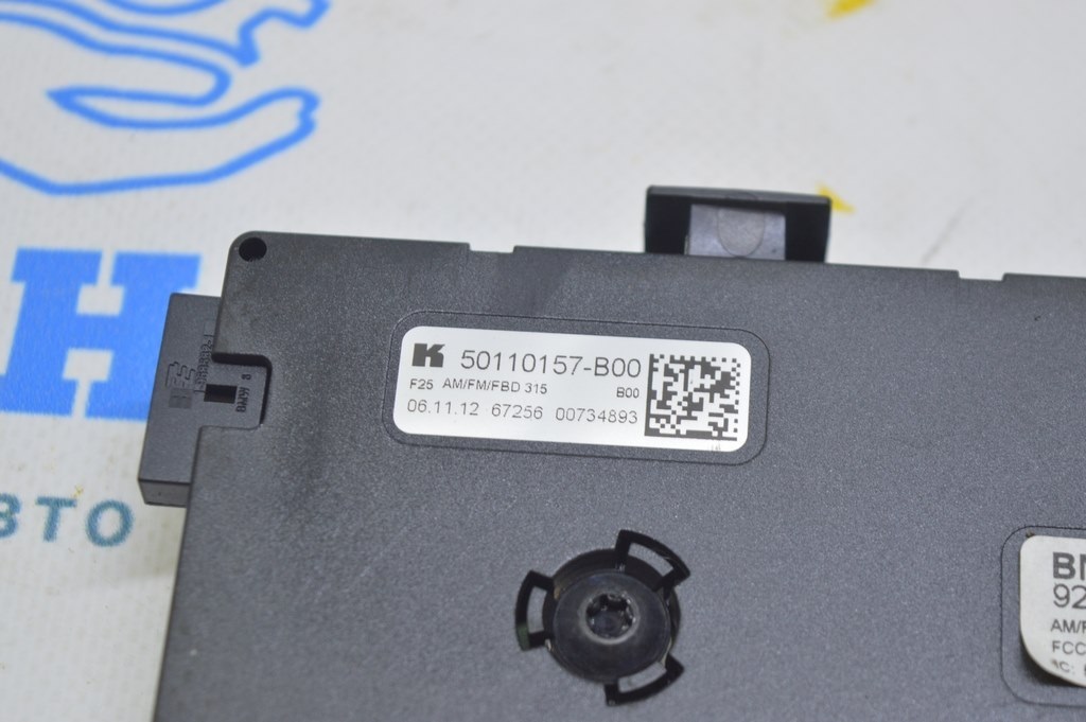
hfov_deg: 24.6
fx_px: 2487
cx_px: 543
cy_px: 361
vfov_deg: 16.5
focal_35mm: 82
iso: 400
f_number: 5.6
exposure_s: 1/20
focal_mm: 55
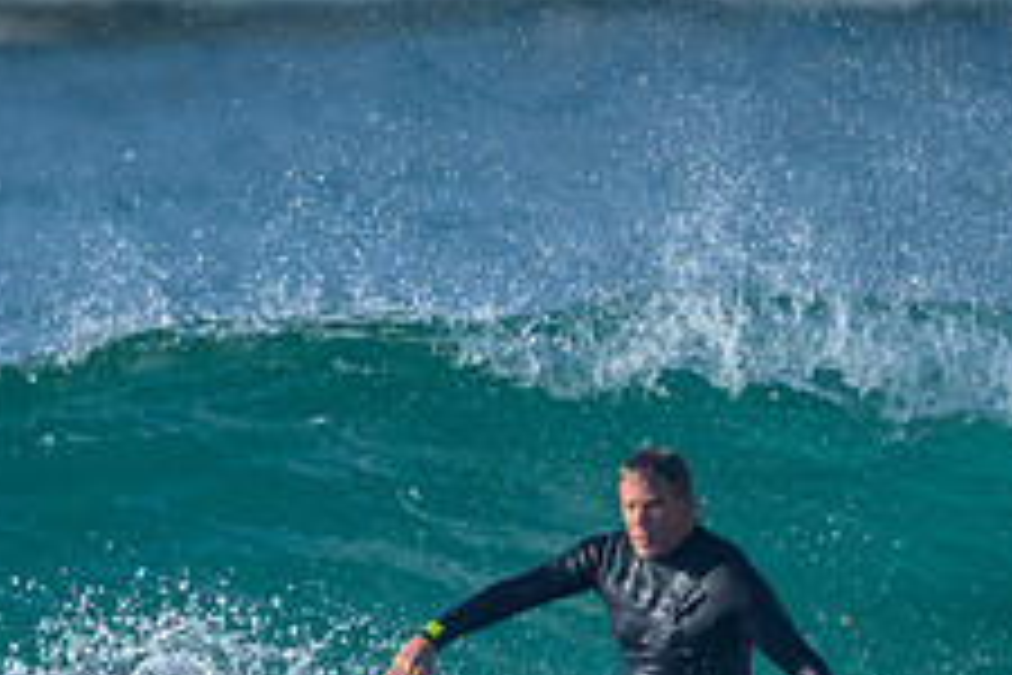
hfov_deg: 0.7
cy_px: 948
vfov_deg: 0.5
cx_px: 317
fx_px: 79155
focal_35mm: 2816
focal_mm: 800
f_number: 6.3
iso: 800
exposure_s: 1/4000
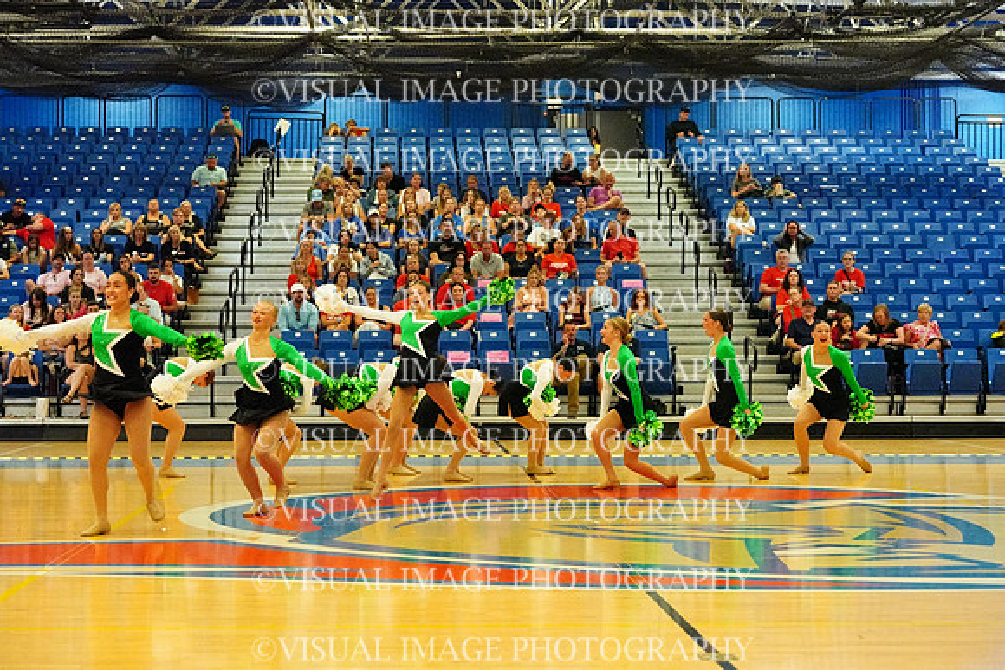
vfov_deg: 18.0
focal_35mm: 76
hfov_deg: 26.6
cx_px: 502
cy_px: 335
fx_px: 2122
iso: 25600
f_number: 4
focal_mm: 76
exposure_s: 1/1000
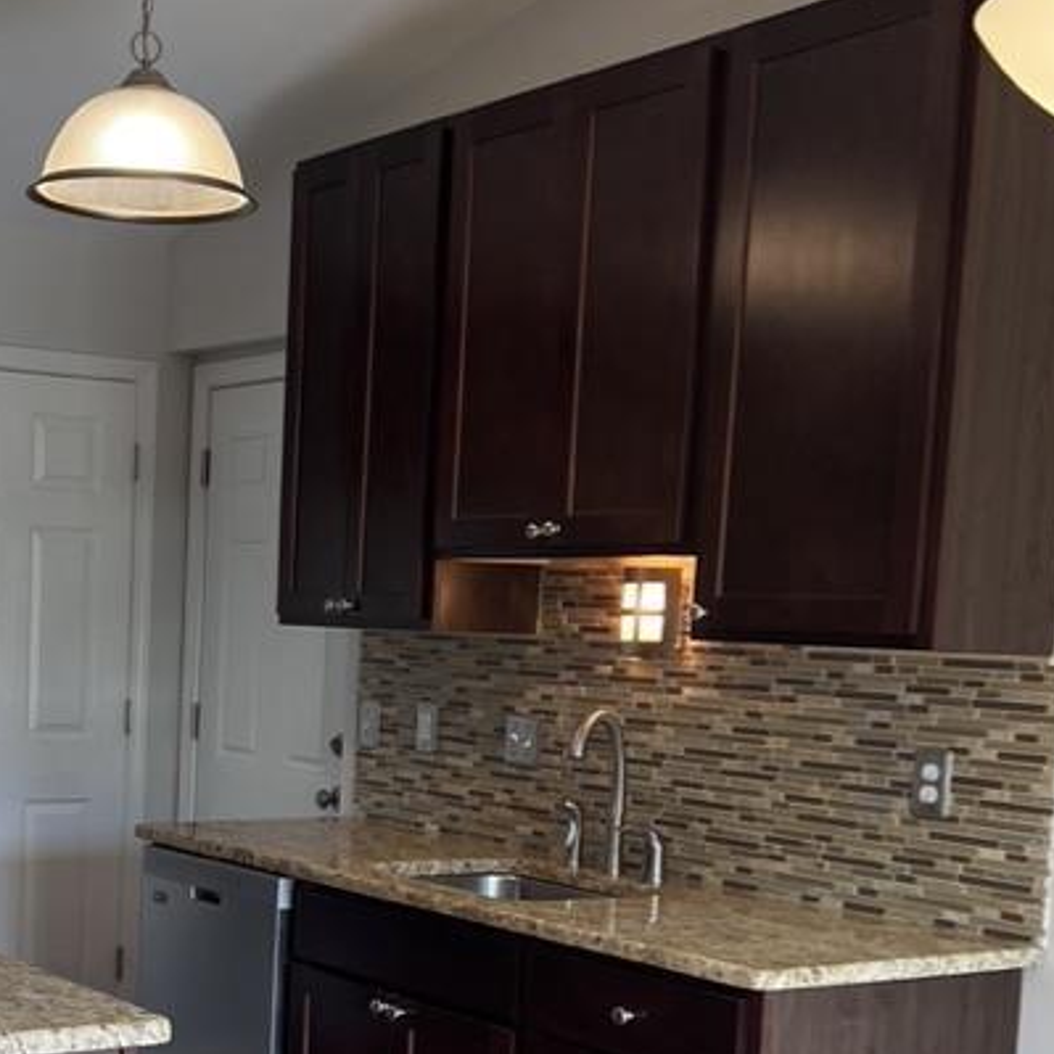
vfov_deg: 28.6
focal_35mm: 59
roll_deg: -1.9
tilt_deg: -5.0
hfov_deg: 28.4
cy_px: 792
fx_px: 2032
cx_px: 199
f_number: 1.5
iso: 100
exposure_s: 1/120
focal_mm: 5.7
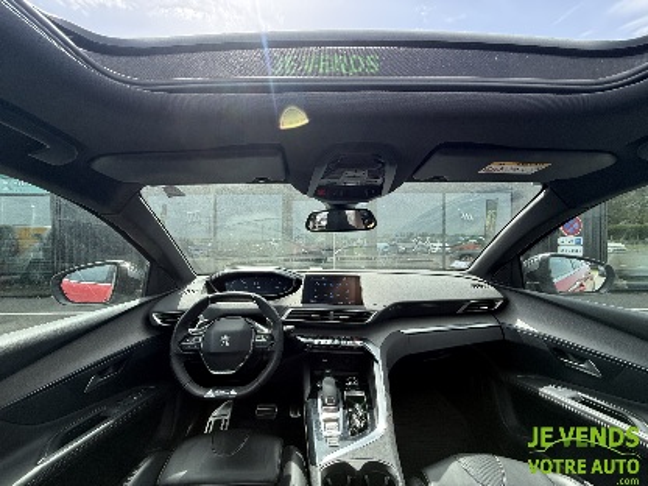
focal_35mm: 14
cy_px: 243
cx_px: 324
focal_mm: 2.22
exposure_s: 1/535
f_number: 2.2
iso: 50
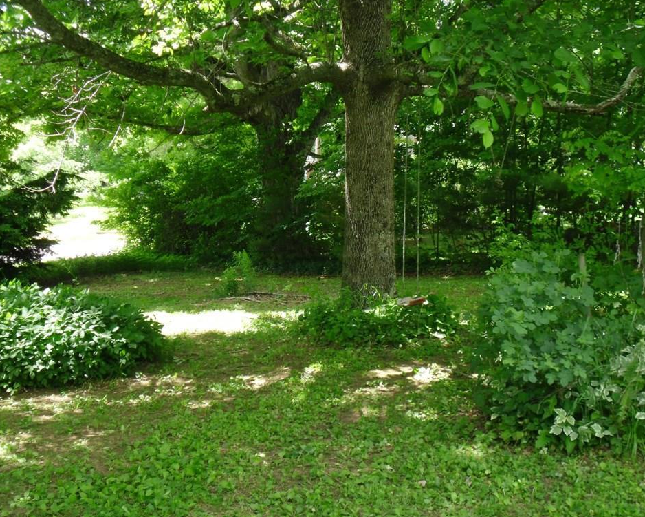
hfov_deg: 38.0
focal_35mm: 49
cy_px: 262
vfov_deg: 30.9
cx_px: 351
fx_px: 936
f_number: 4.3
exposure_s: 1/100
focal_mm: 8.2
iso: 200
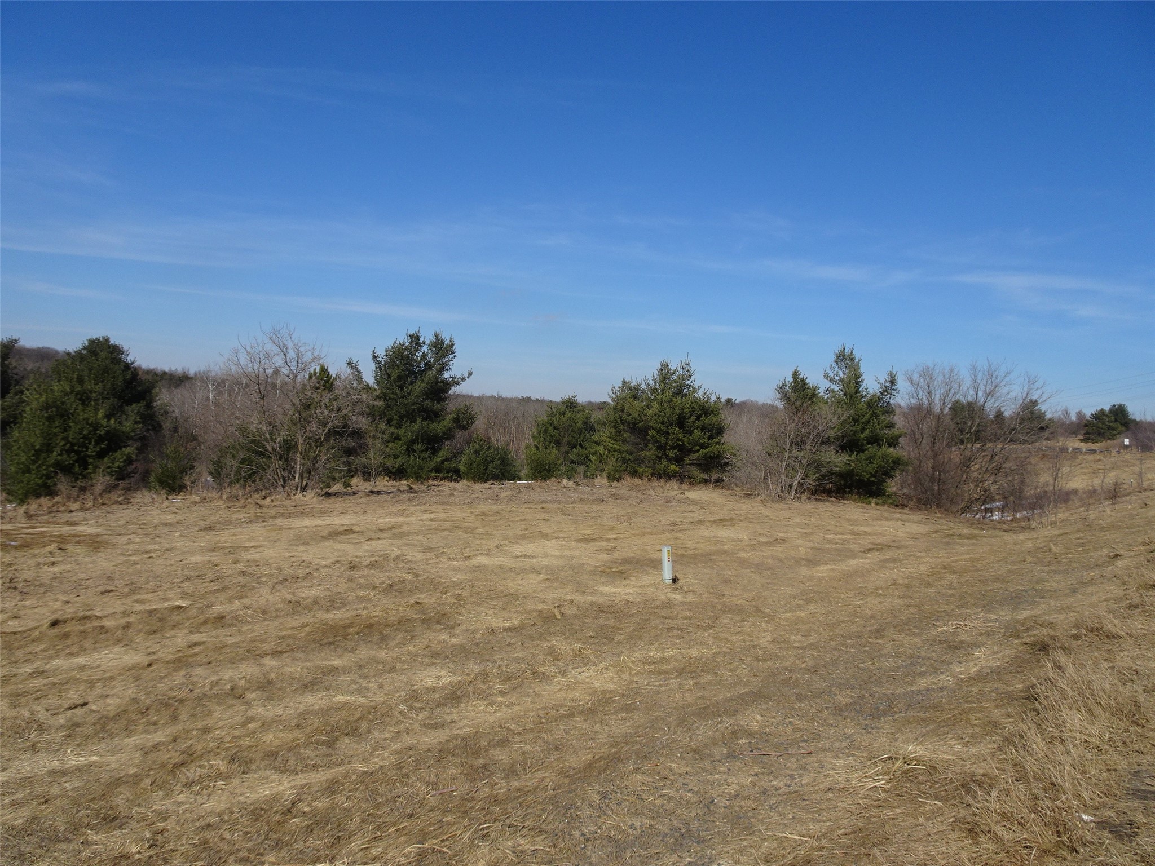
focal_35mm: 24
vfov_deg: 56.8
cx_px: 578
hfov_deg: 71.6
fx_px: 801
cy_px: 433
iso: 80
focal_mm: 4.1
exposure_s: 1/1600
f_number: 3.5
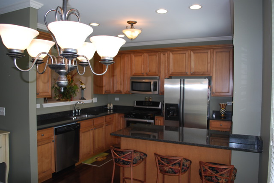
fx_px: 206
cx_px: 137
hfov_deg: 67.3
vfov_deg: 48.0
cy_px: 92
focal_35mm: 27
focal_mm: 18
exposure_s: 1/60
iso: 200
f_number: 3.5
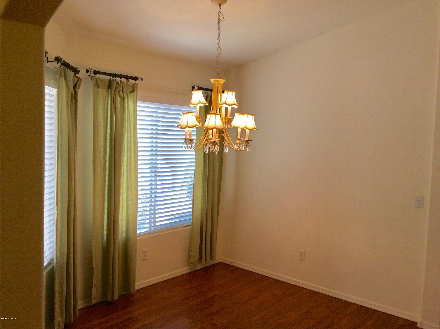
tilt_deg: -5.1
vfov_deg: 44.1
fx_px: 406
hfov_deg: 56.9
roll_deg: -4.3
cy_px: 164
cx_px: 220
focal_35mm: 32
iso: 50
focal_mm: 3.3
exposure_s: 1/100
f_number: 2.4
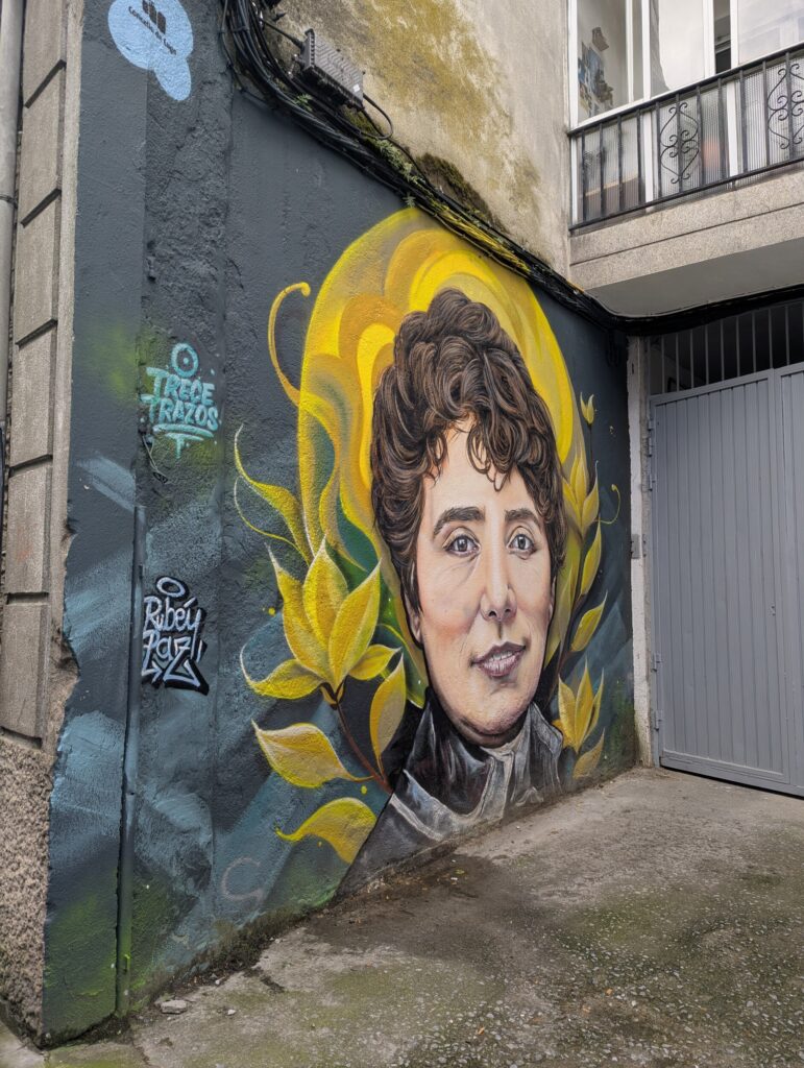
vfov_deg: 71.5
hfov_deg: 56.9
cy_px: 534
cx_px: 402
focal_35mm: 24
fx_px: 741
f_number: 1.85
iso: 43
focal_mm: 6.81
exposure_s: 1/221
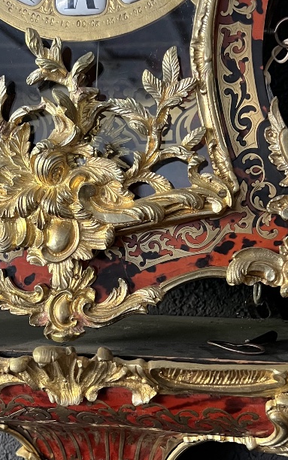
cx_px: 122
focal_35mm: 54
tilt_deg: -1.2
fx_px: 678
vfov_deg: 37.4
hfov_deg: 24.0
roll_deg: -1.1
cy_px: 268
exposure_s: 1/50
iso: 250
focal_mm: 5.7
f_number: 1.5
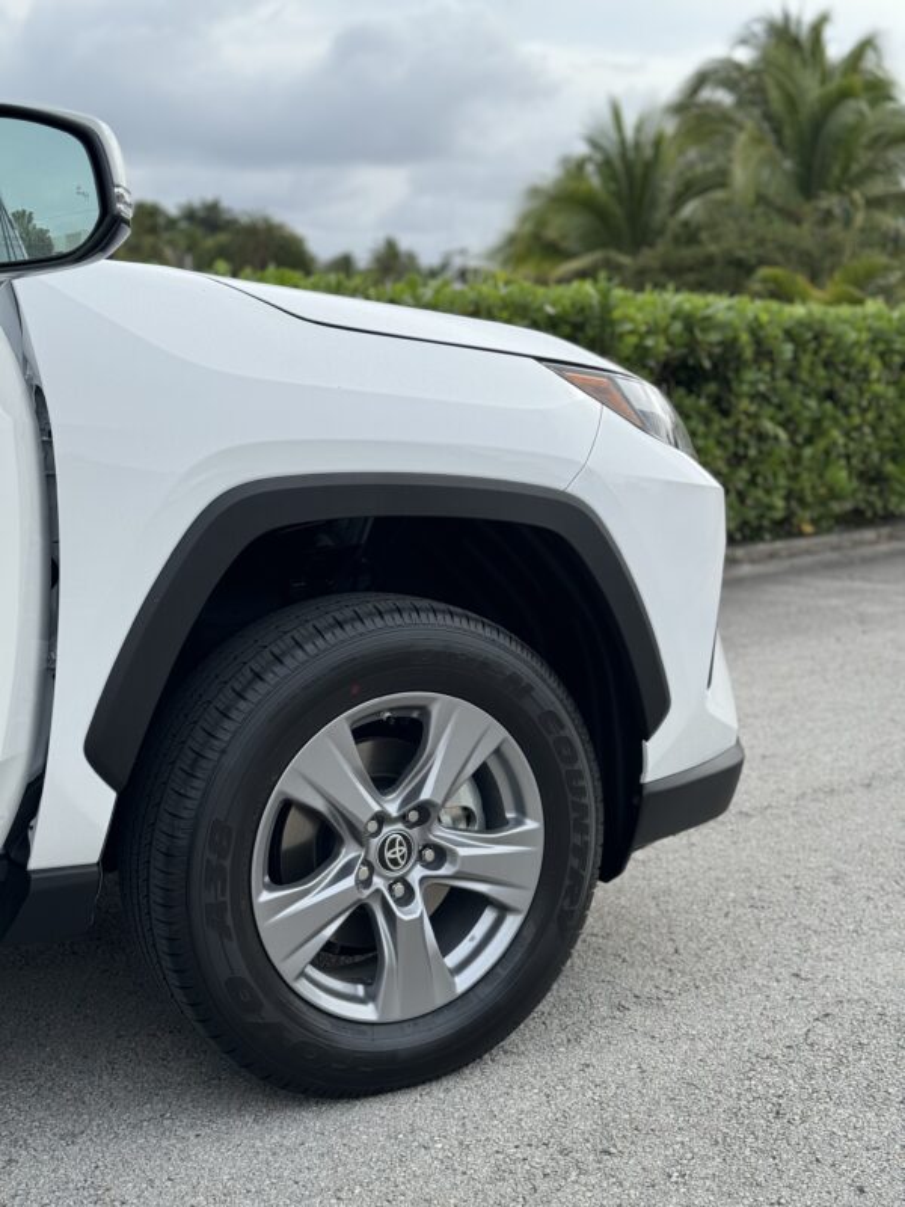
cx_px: 452
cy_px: 604
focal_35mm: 48
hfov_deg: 30.3
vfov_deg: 39.7
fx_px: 1673
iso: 64
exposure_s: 1/2833
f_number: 1.78
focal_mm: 6.86
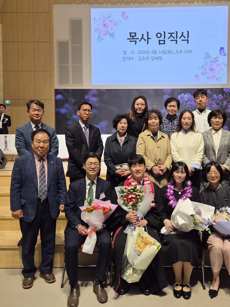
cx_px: 147
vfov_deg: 58.4
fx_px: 275
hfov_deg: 45.0
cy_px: 152
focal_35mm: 31
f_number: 1.8
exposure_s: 1/120
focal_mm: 5.4
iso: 32
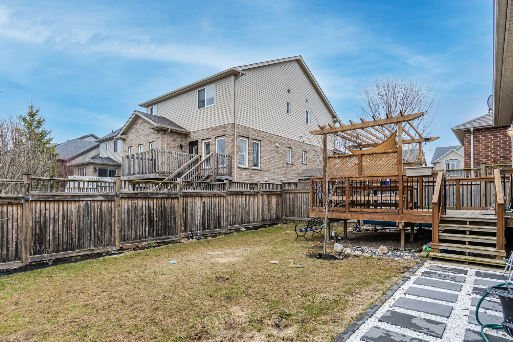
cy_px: 209
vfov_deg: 63.8
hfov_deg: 86.9
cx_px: 247
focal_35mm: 19
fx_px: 271
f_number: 7.1
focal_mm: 10
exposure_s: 1/125
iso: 160
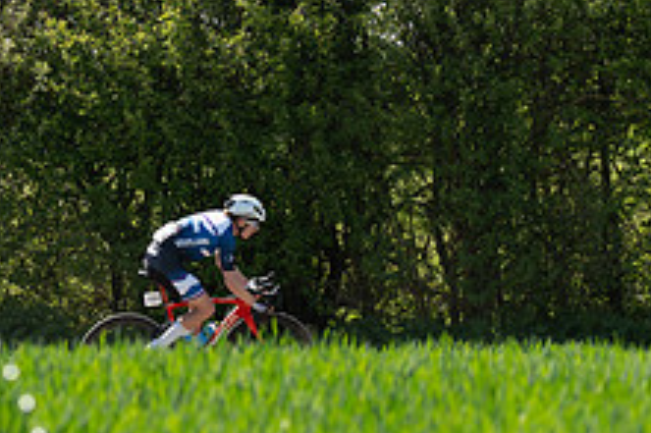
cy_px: 358
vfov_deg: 3.1
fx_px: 7987
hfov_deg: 4.7
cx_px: 239
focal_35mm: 442
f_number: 5.6
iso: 400
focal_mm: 168
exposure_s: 1/1000
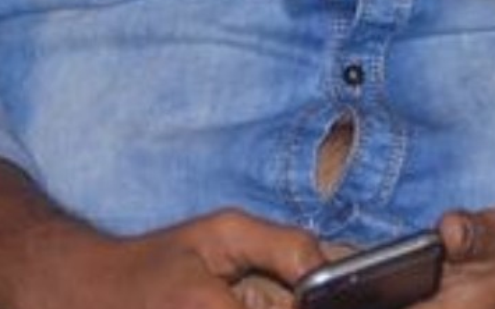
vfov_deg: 1.8
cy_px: -525
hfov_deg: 2.9
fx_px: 9839
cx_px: 394
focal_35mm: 729
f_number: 5.3
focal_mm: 75
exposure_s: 1/200
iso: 800
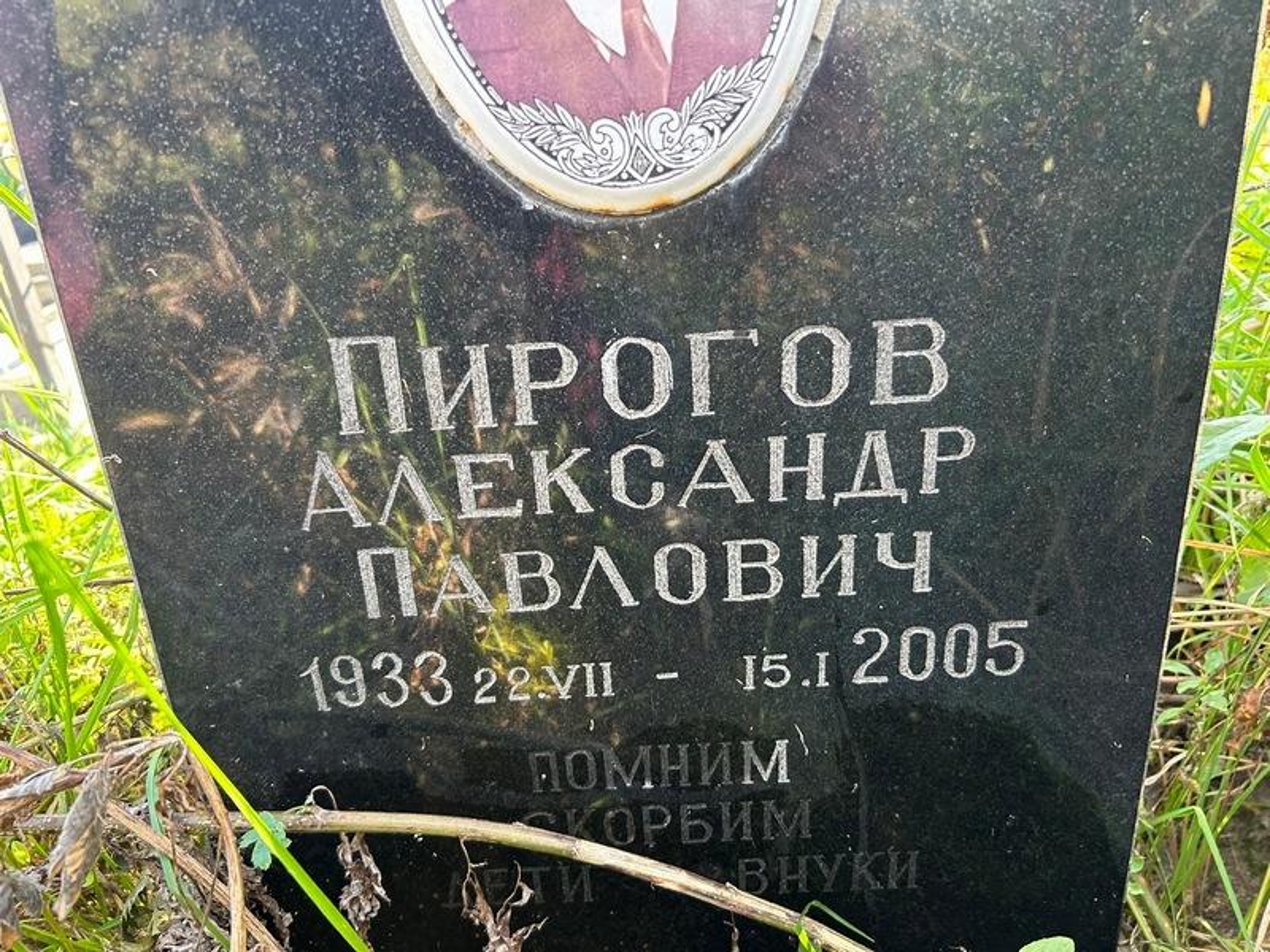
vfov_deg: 53.1
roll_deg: +9.6
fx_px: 954
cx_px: 635
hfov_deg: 67.3
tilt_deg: -24.8
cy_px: 476
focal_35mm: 26
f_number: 1.5
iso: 100
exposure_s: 1/121
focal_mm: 5.7
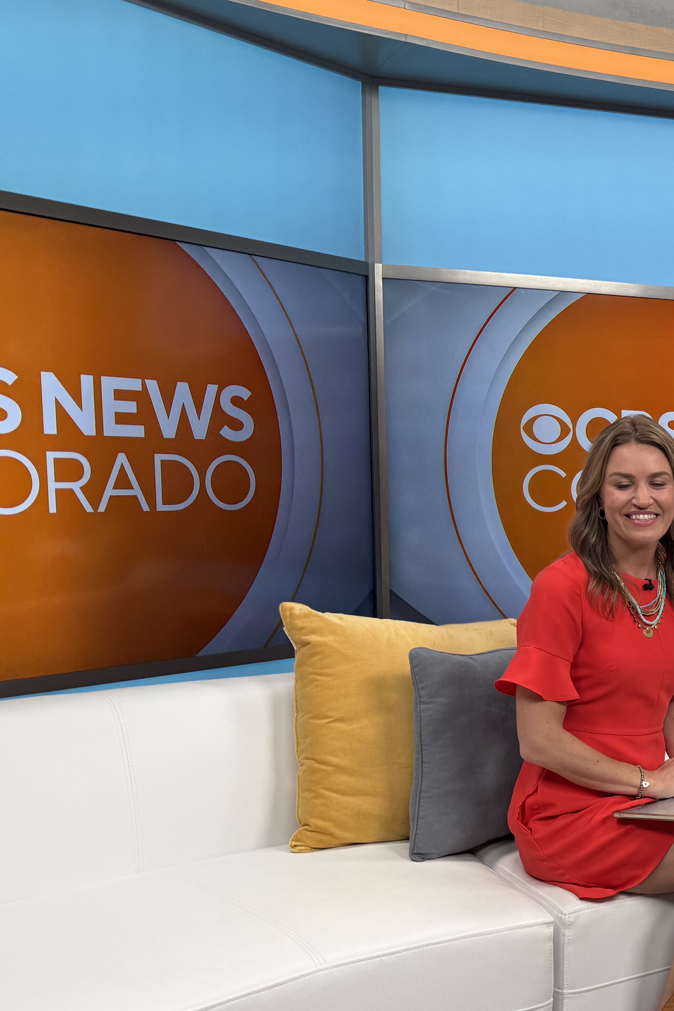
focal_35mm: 44
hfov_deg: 26.1
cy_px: 623
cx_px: 873
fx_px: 1236
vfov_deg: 44.2
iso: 80
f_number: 1.78
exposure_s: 1/122
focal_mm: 6.76
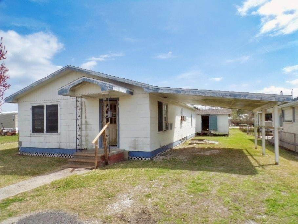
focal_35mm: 24
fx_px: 207
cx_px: 149
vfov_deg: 56.8
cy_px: 112
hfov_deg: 71.6
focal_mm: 4.3
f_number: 5.8
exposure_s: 1/550
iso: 80
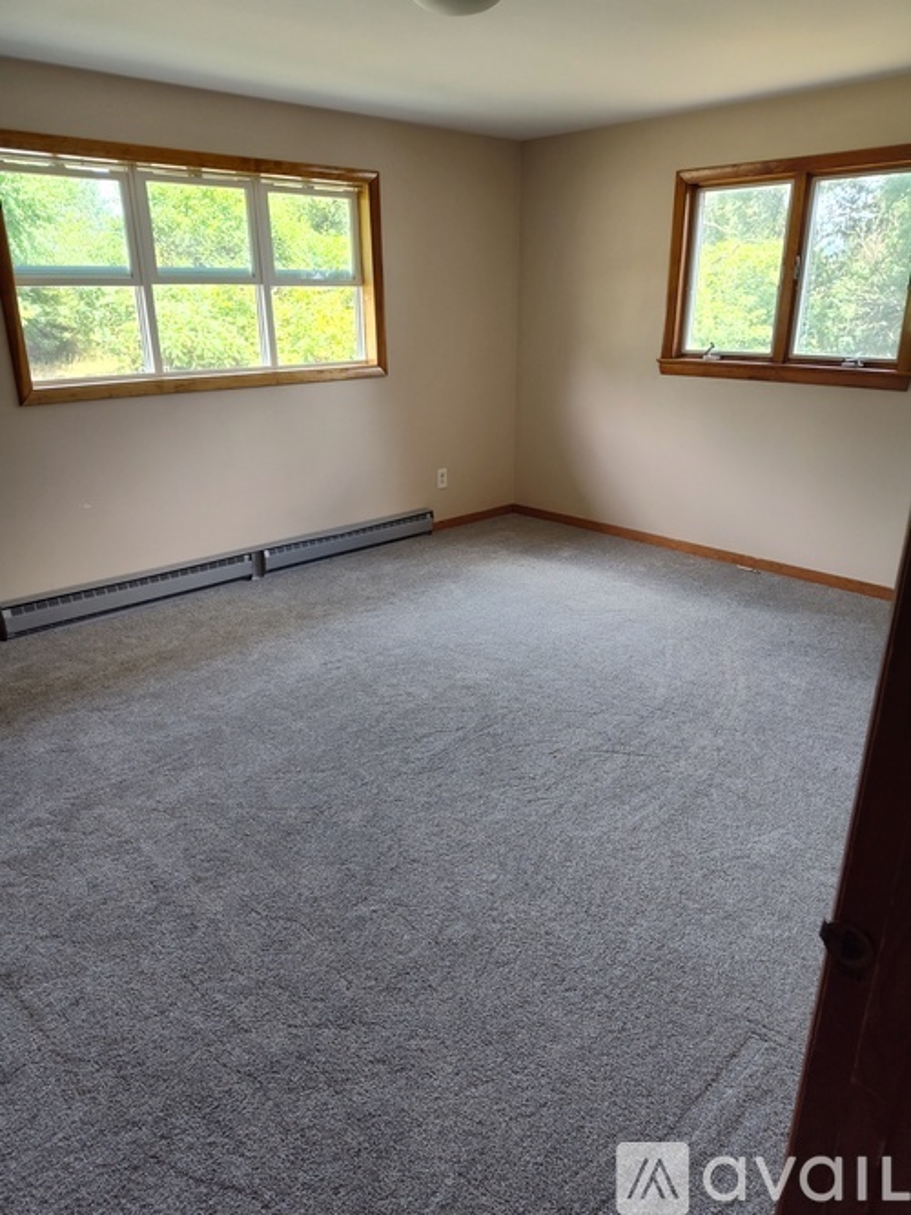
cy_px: 608
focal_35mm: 23
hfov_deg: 58.9
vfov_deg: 73.9
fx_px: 807
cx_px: 456
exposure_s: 1/120
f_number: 1.8
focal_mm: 5.56
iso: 428
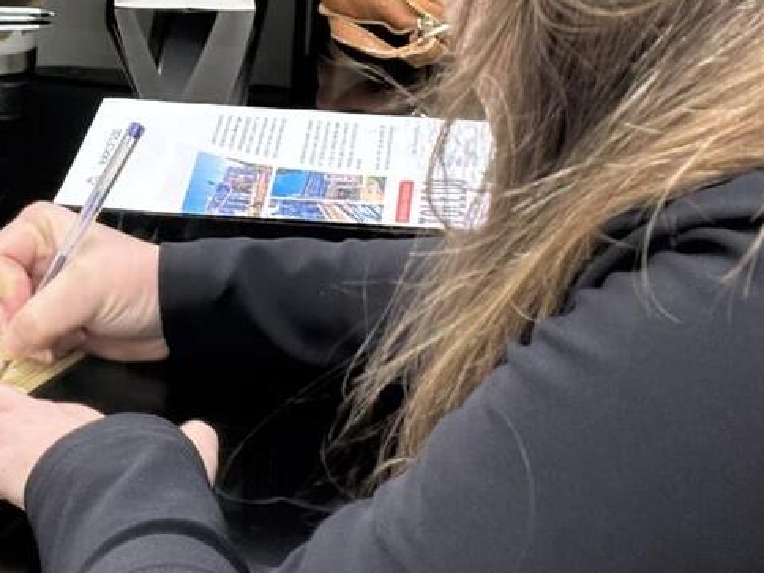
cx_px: 153
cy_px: 221
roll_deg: -1.7
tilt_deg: -19.0
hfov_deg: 15.2
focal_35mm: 129
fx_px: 2847
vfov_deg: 11.5
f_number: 1.6
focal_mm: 5.96
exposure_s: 1/40
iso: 320
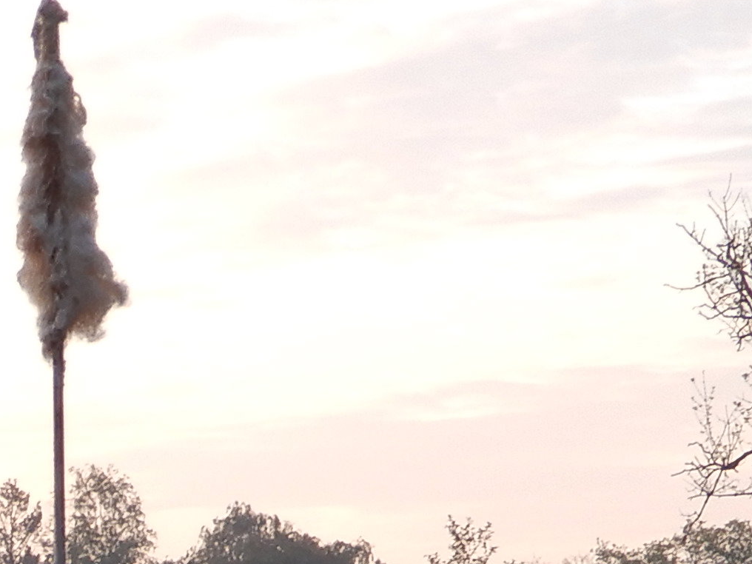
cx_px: -406
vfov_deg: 5.7
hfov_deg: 7.6
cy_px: 1253
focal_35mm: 255
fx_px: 5540
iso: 80
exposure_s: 1/80
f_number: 4
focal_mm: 8.9
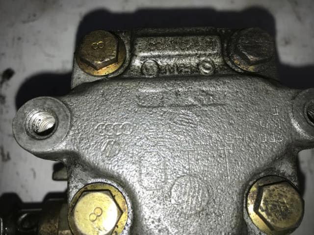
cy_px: 118
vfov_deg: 49.7
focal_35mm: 28
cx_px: 157
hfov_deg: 63.5
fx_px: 254
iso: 20
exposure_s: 1/476
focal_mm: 3.99
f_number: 1.8
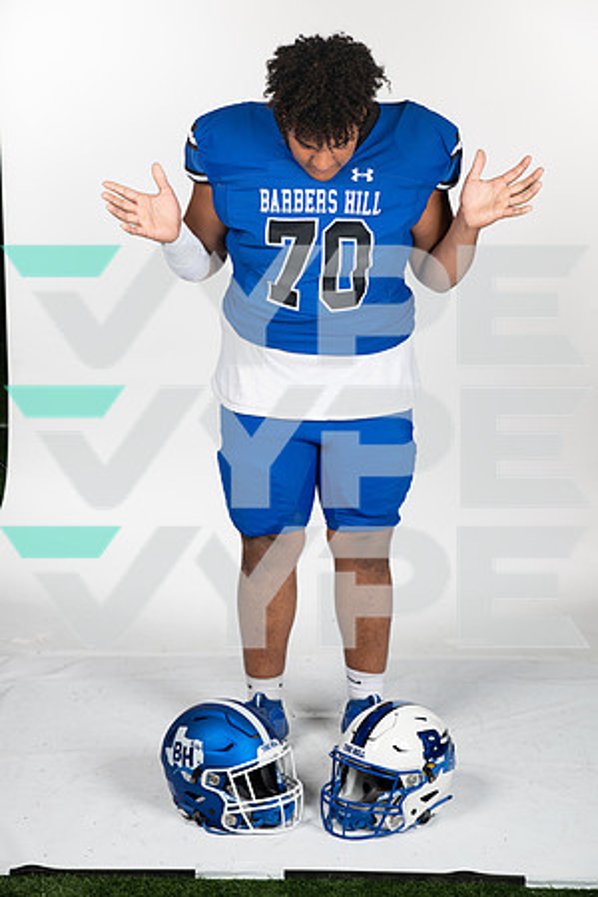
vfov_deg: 32.4
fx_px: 1545
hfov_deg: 21.9
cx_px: 299
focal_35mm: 62
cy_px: 448
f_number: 7.1
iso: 250
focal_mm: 62
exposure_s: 1/400
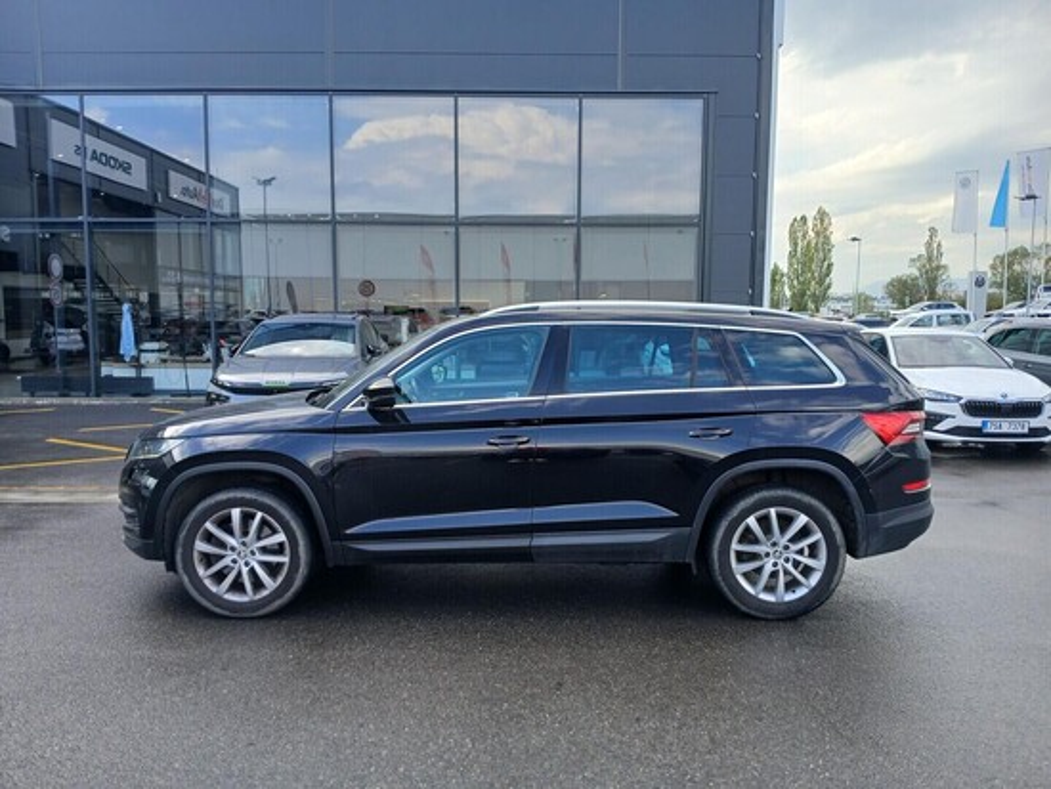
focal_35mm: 26
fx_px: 790
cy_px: 394
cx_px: 526
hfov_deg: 67.3
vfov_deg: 53.1
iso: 20
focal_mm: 3.98
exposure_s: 1/123
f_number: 1.8
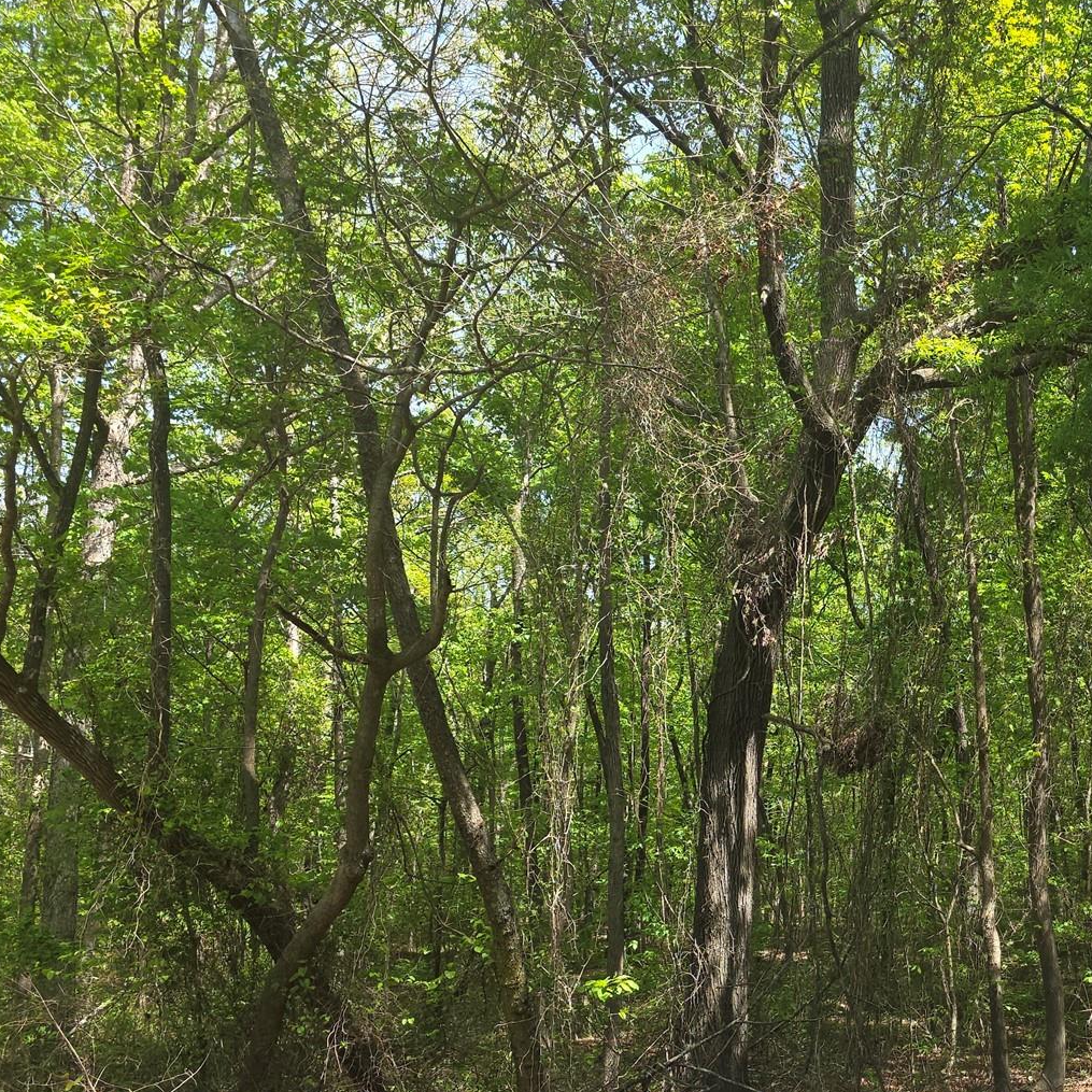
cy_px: 728
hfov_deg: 38.2
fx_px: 1463
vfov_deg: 40.4
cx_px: 977
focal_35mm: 41
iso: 25
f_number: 1.7
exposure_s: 1/359
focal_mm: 6.3
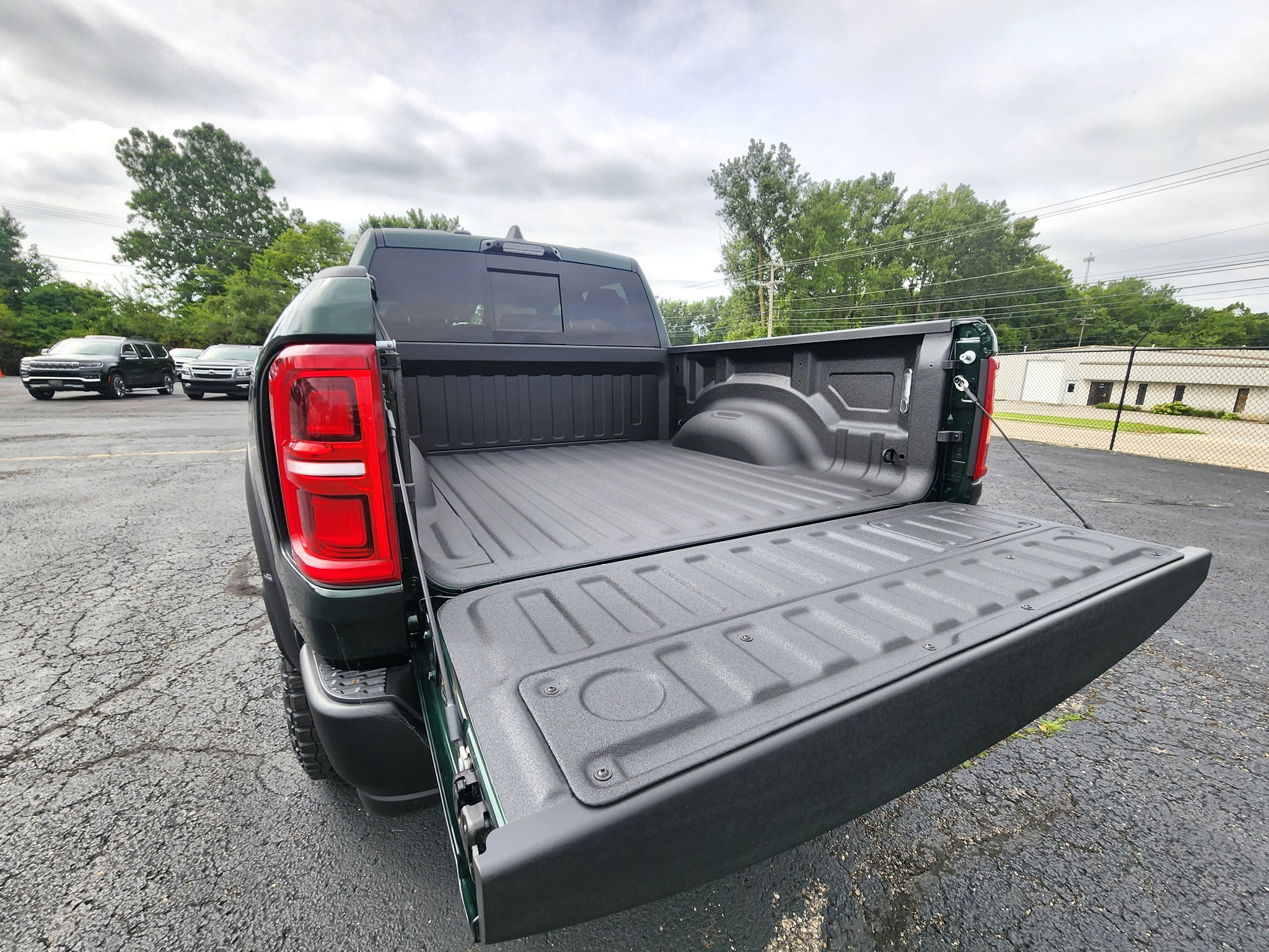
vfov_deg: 89.9
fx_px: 477
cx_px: 634
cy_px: 476
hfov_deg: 106.2
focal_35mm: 13
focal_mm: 2.2
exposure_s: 1/1005
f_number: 2.2
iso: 50
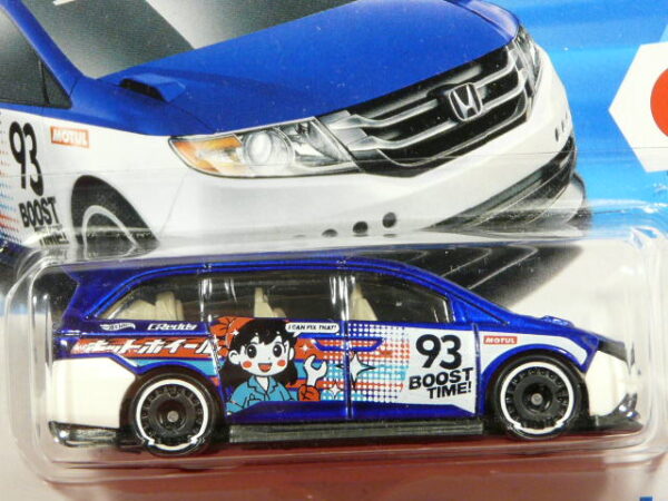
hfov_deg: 13.2
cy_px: 250
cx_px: 334
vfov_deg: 9.9
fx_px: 2895
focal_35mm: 150
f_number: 3.6
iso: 200
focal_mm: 15.4
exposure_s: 1/40
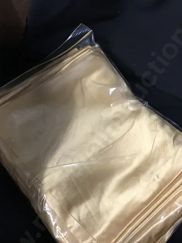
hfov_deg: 29.0
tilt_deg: -65.7
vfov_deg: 38.2
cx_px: 116
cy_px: 122
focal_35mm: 50
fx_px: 351
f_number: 2.2
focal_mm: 4.15
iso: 125
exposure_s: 1/17
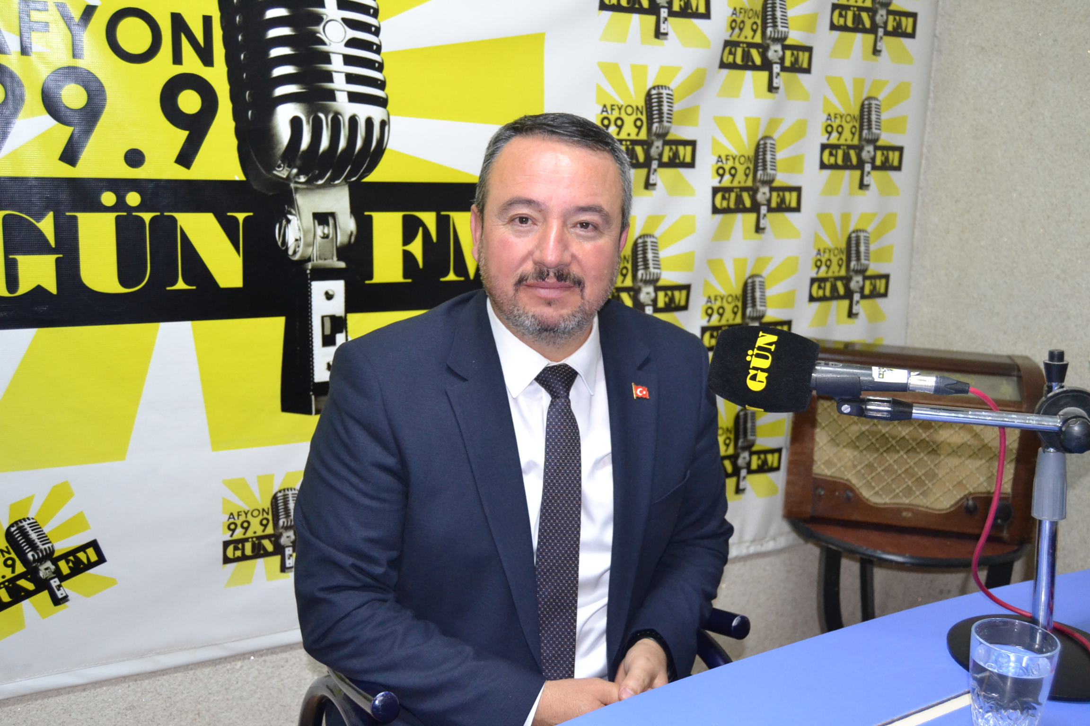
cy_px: 363
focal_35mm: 36
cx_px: 545
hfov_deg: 53.1
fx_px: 1090
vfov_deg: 36.9
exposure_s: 1/60
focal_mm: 24
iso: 1800
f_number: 3.8
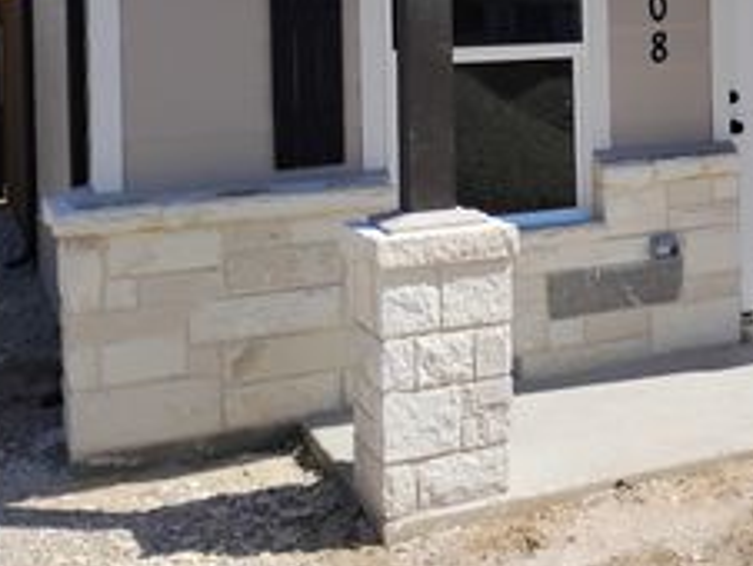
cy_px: 8
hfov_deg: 28.8
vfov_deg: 22.8
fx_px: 1350
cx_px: 783
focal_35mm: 62
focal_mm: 4.26
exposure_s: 1/938
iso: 100
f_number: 1.8
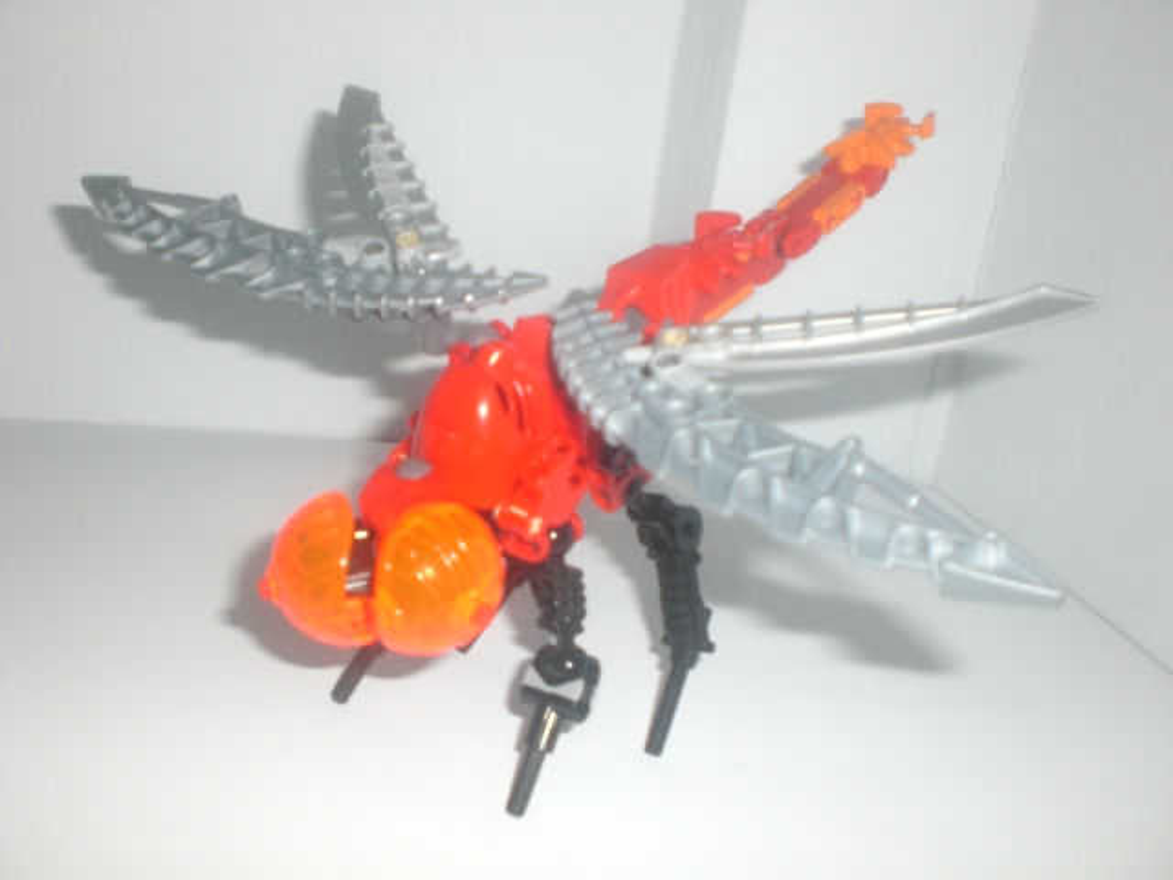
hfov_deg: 49.0
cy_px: 440
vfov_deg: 37.7
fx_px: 1288
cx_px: 586
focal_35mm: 38
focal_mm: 6.3
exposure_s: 1/60
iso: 200
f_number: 3.1
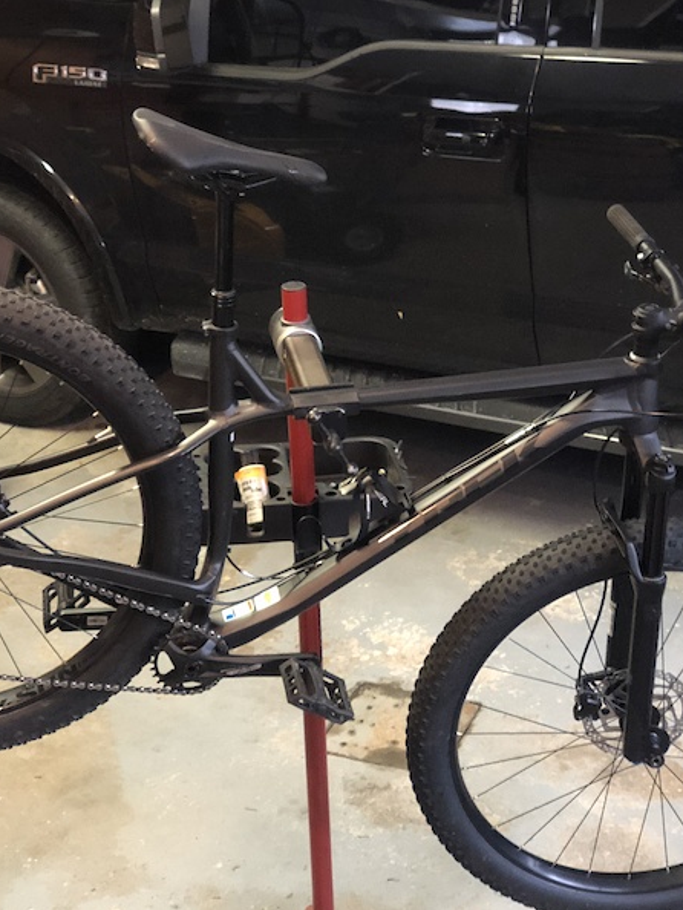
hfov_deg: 21.0
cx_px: 289
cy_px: 458
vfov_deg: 27.8
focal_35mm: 70
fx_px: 1840
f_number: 2.4
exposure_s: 1/8
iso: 200
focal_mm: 6
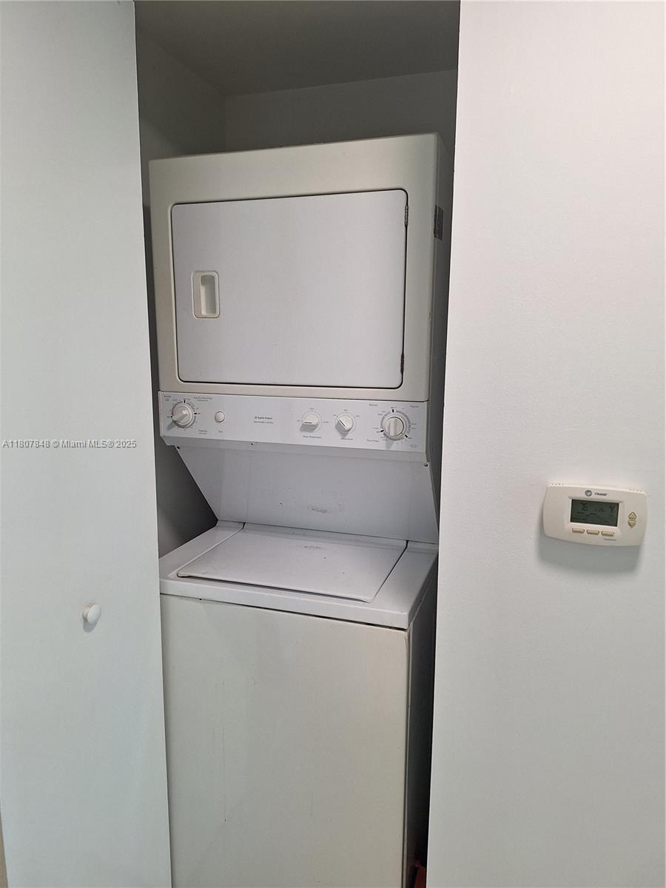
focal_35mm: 23
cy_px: 444
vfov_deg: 73.9
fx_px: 590
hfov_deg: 58.9
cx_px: 333
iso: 64
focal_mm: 5.54
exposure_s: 1/60
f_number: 1.8
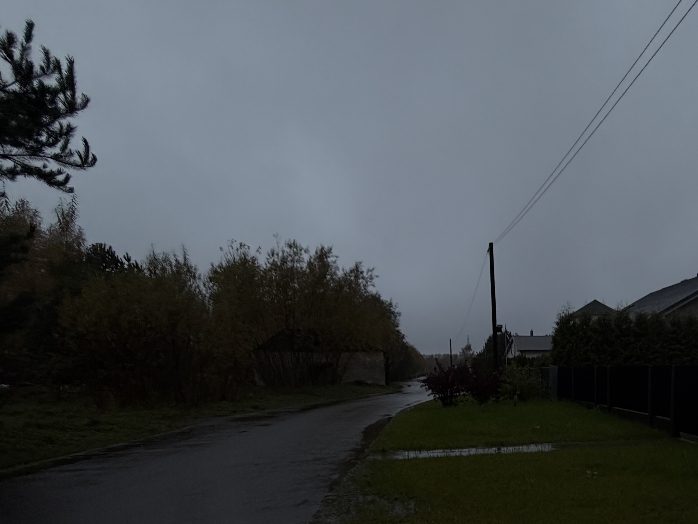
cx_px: 557
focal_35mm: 27
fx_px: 544
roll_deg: -1.1
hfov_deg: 60.2
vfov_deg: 46.4
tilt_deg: -15.5
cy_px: 472
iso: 100
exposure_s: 1/121
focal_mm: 2.22
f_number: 2.2
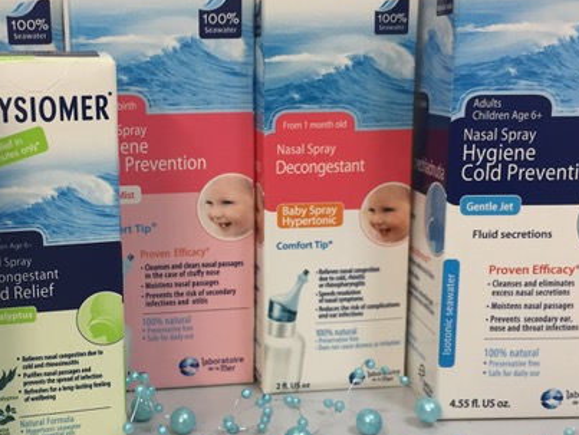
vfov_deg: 31.6
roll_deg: -0.8
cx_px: 195
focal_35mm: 46
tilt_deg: -11.3
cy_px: 215
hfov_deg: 40.7
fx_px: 770
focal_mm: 4.15
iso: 40
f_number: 2.2
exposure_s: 1/33
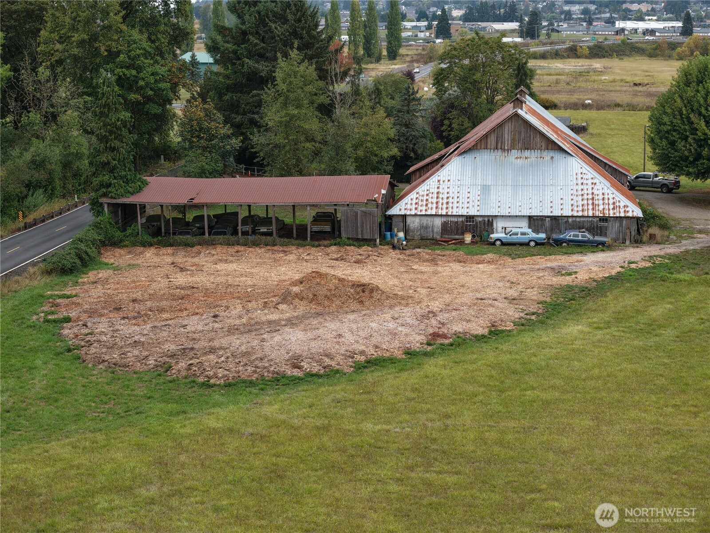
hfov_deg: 27.8
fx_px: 1436
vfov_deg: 21.0
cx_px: 355
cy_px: 266
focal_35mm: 70
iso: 100
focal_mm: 19.35
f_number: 2.8
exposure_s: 1/320
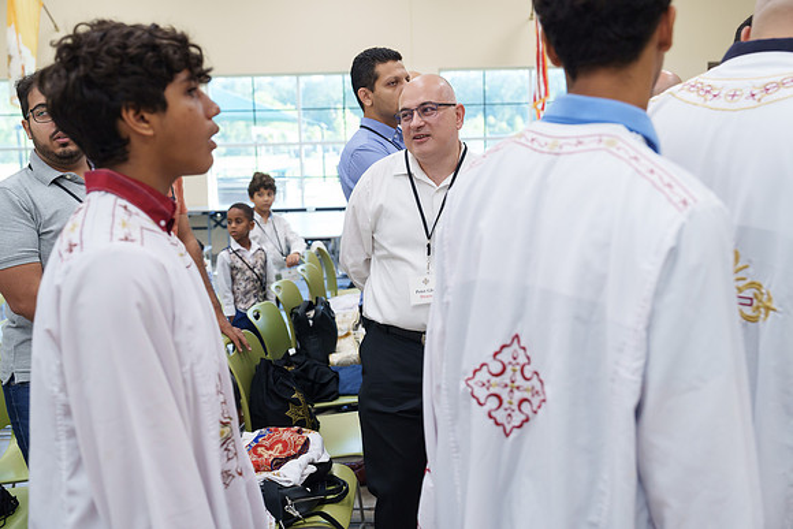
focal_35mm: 38
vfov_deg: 35.1
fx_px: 837
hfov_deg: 50.7
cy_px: 264
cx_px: 396
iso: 1600
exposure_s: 1/160
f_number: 3.5
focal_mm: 38
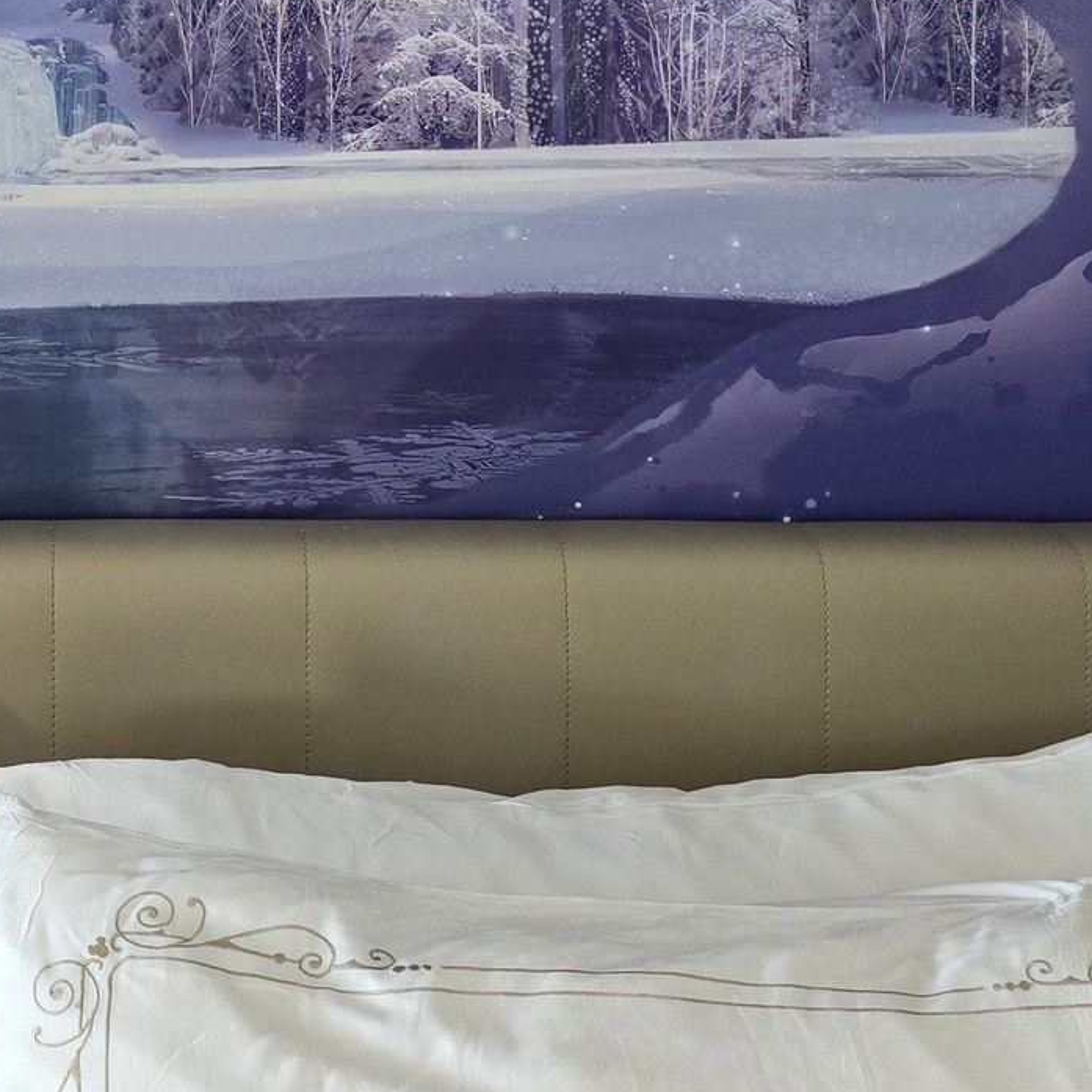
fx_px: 2498
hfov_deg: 23.8
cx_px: 55
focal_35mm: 70
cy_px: 60
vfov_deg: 23.8
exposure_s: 1/120
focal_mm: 6.3
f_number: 1.7
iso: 320
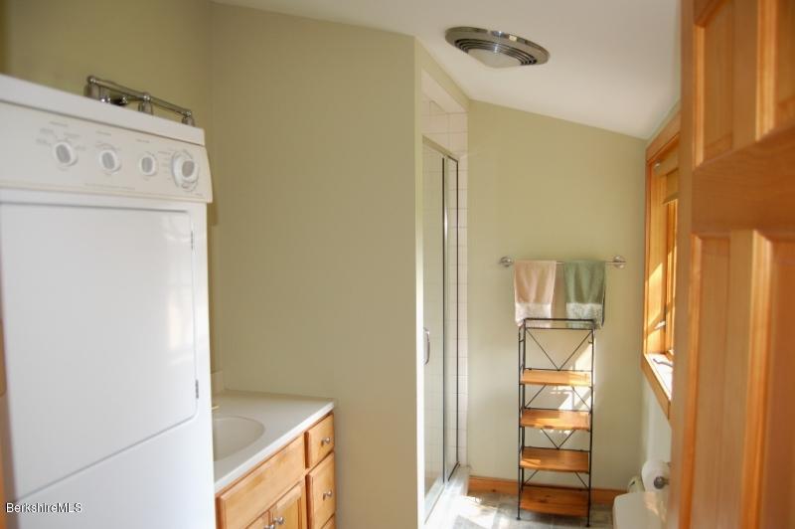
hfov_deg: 67.4
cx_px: 398
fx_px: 596
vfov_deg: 47.9
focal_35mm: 27
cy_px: 264
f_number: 3.5
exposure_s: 1/60
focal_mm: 18
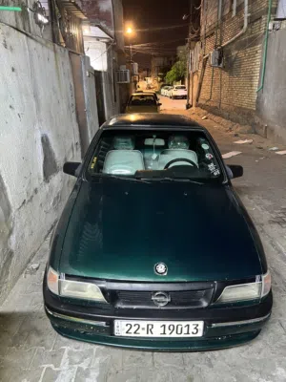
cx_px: 143
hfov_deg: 53.1
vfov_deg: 67.3
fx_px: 286
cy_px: 191
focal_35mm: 26
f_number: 1.5
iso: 800
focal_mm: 5.7
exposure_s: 1/25
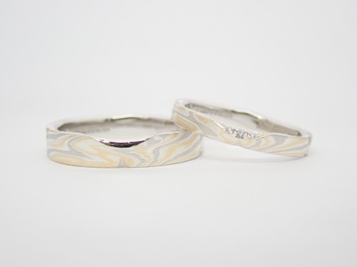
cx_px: 178
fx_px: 794
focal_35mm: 77
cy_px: 134
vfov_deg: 19.1
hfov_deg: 25.3
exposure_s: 1/100
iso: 200
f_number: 4.1
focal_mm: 13.65
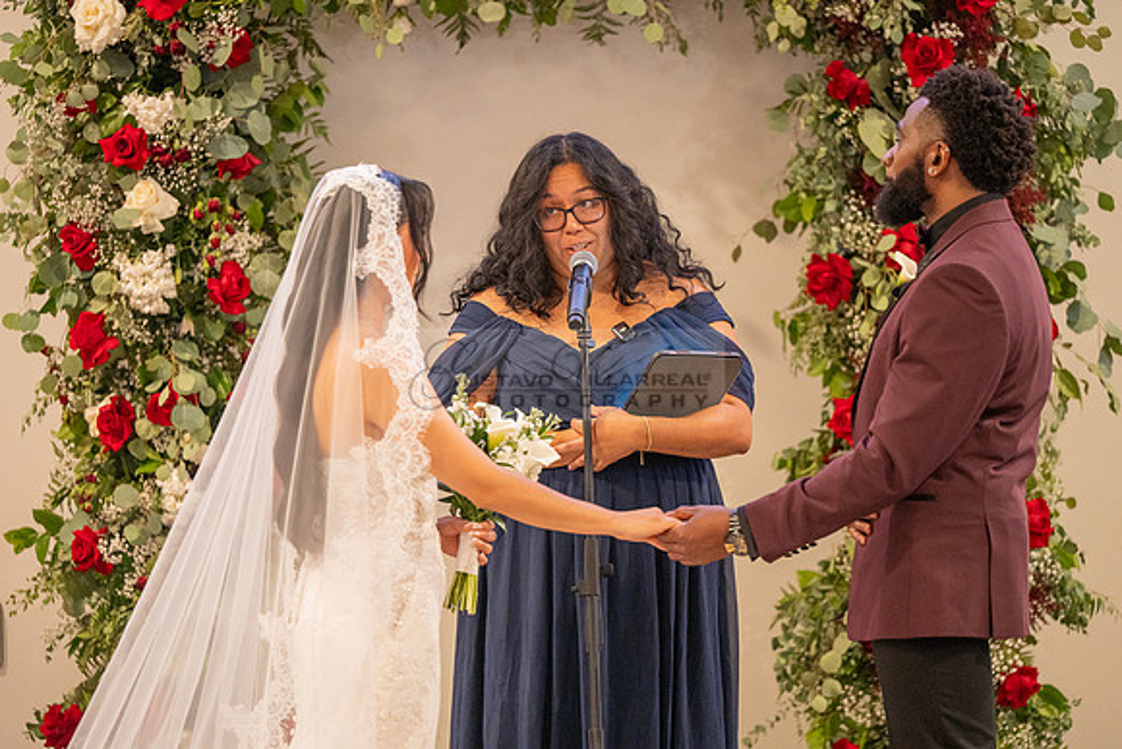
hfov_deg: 12.8
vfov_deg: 8.6
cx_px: 561
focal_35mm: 160
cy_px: 374
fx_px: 4988
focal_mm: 160
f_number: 2.8
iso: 1600
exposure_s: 1/125
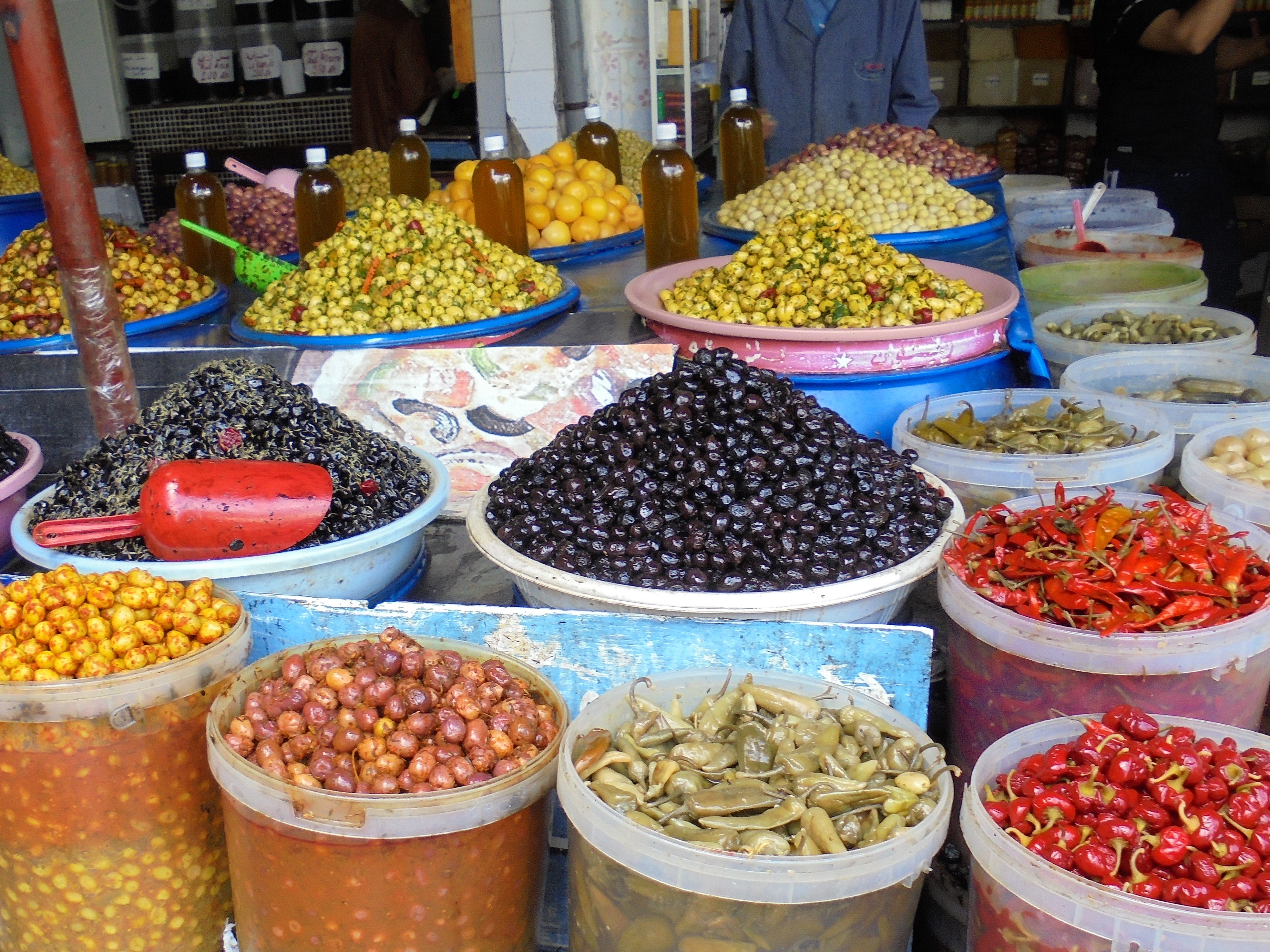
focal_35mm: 29
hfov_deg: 61.7
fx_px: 1064
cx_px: 635
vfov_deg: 48.2
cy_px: 476
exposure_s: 1/40
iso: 100
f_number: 3.7
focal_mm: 5.3
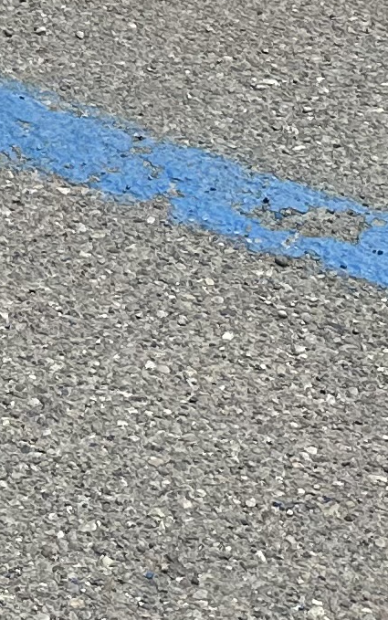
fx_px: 2552
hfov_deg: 8.0
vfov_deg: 12.1
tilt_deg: -7.0
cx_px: -543
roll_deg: -1.5
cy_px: -678
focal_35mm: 151
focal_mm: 6.86
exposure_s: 1/2469
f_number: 1.78
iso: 80
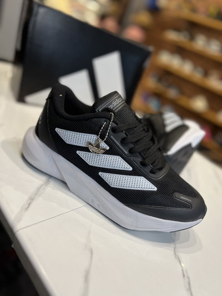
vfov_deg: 67.3
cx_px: 111
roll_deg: -23.2
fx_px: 222
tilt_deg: -25.4
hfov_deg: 53.1
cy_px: 148
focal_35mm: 26
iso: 100
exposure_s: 1/100
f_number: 1.5
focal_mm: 5.7
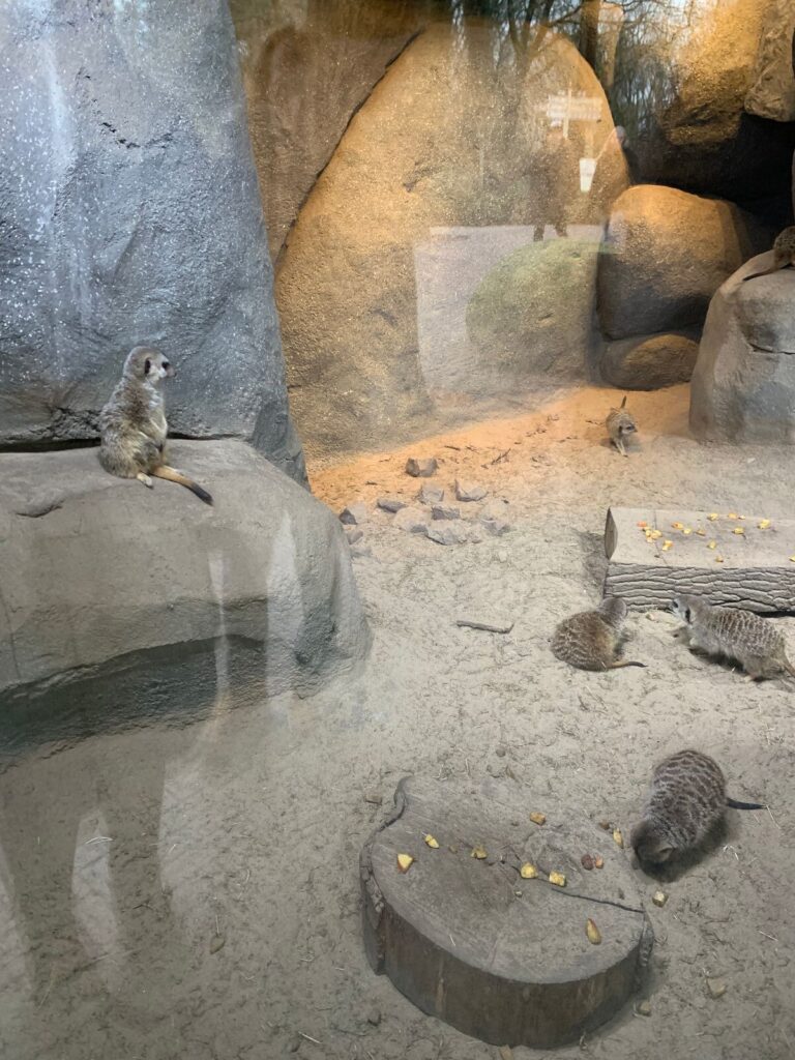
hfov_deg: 53.1
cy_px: 530
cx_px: 398
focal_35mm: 26
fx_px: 796
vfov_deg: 67.3
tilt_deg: -23.2
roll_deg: +0.0
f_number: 1.8
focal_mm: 4.25
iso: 250
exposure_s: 1/60
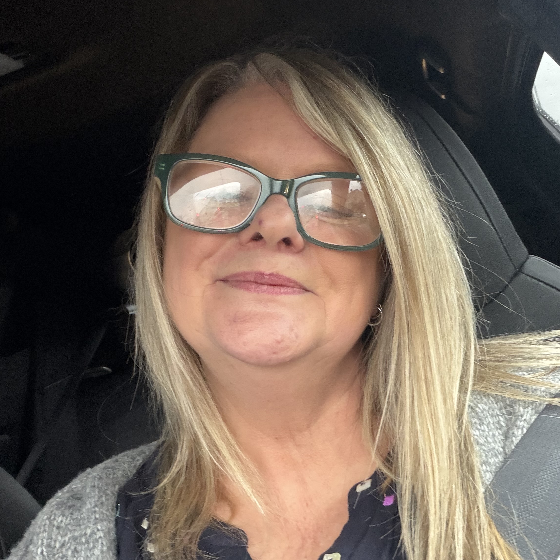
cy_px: 267
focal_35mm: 36
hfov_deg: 46.0
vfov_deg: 46.0
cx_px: 283
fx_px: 659
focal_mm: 2.71
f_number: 1.9
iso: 250
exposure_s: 1/56
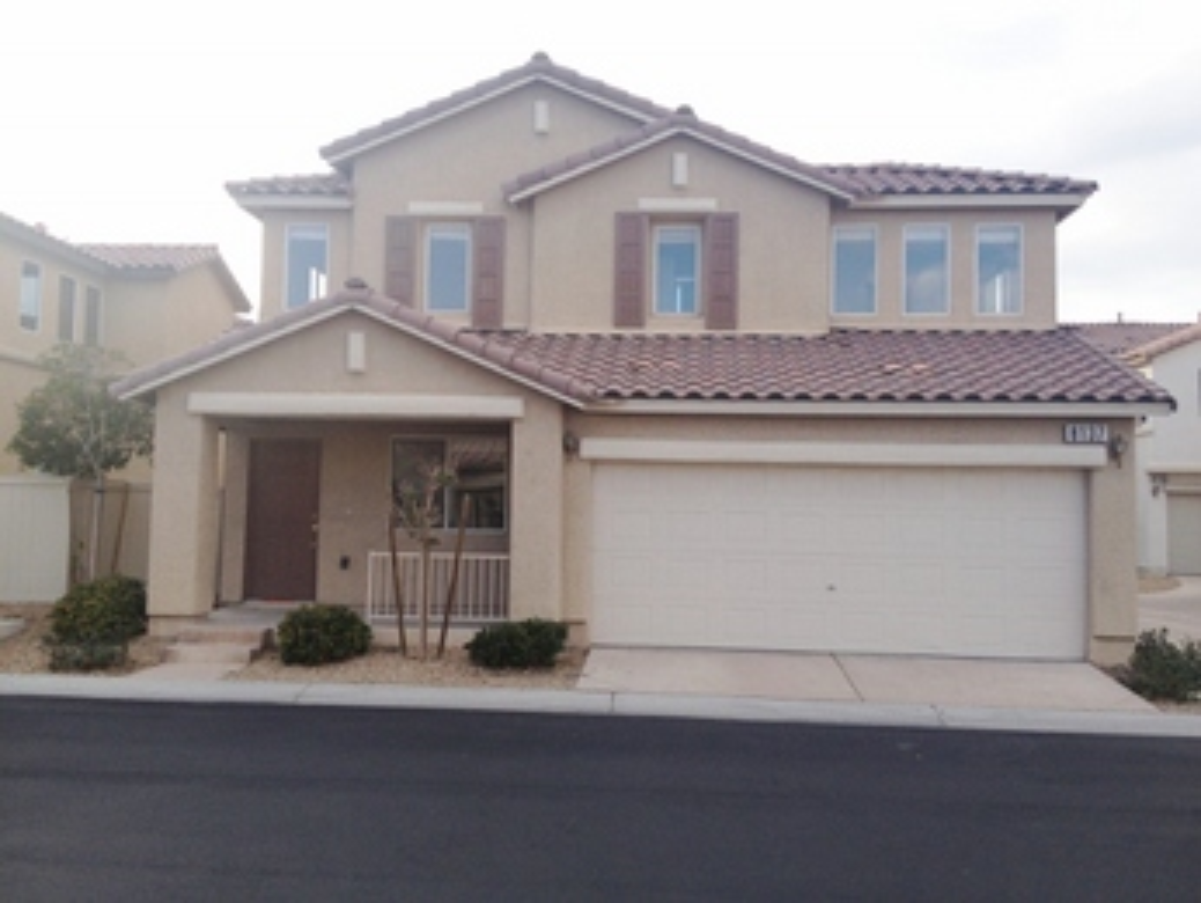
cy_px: 452
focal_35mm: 35
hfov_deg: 52.6
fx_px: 1215
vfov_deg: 40.7
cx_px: 600
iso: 50
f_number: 2.4
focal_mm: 4.28
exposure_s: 1/581
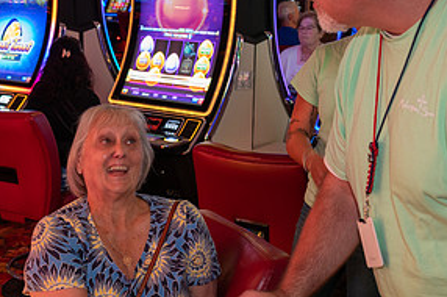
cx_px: 203
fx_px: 806
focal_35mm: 65
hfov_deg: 31.0
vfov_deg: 20.8
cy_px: 191
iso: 2200
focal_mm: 32
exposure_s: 1/60
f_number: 4.8
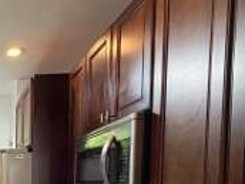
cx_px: -50
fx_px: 276
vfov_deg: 32.6
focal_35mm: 39
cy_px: 200
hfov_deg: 36.7
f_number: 2.2
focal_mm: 2.22
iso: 250
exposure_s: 1/60
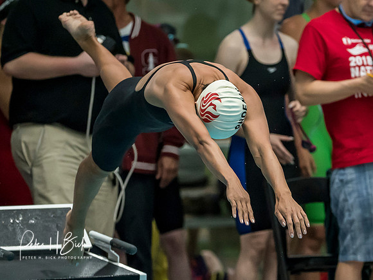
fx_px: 7477
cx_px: 267
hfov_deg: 2.9
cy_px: 187
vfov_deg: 2.1
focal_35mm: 694
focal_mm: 200
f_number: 2.8
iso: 3200
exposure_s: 1/1000
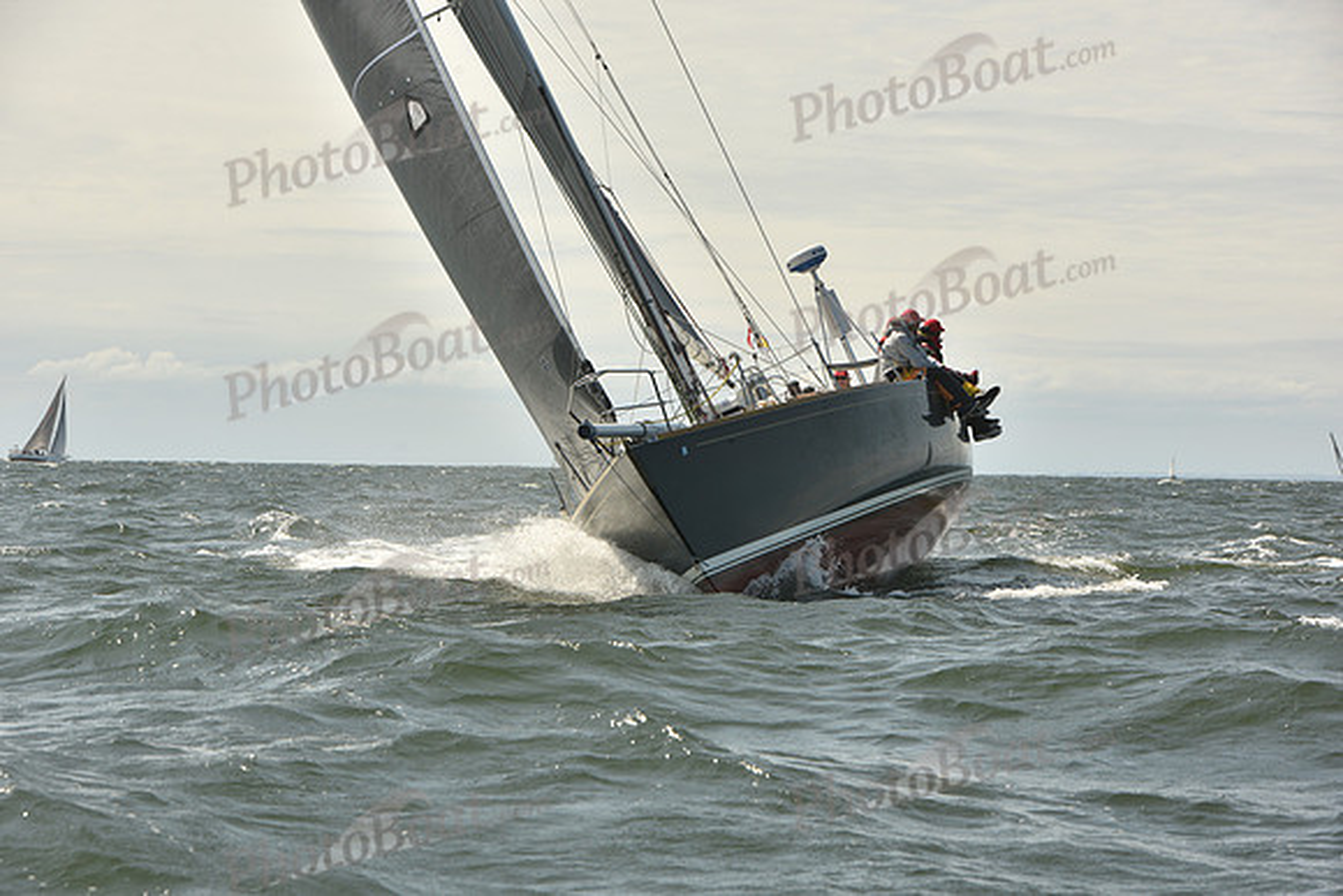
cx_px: 672
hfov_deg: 15.8
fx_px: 4851
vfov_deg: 10.6
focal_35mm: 130
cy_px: 448
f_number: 10
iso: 250
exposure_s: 1/800
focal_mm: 130
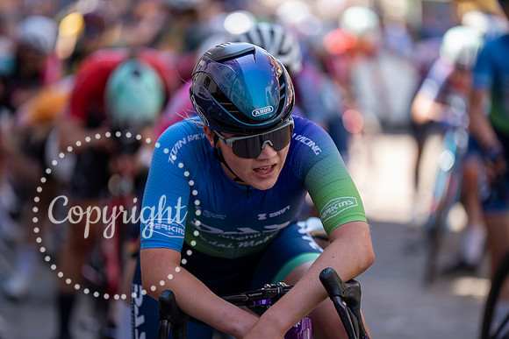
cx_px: 254
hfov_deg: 10.4
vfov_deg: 7.0
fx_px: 2786
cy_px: 170
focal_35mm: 197
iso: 100
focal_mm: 197
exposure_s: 1/250
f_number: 2.8
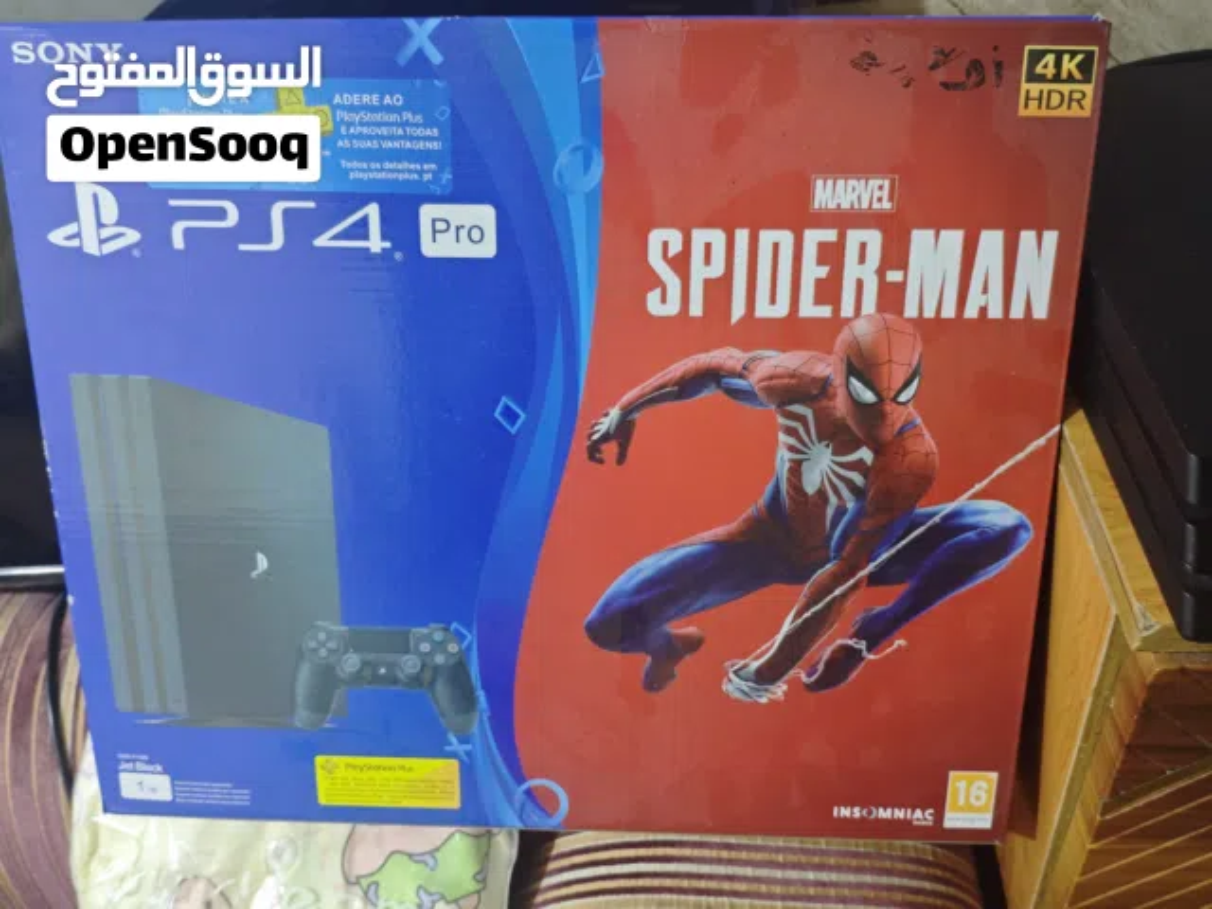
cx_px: 606
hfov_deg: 61.7
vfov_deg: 48.2
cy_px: 454
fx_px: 1015
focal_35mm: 29
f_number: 1.59
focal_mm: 4.94
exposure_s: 1/25
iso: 200
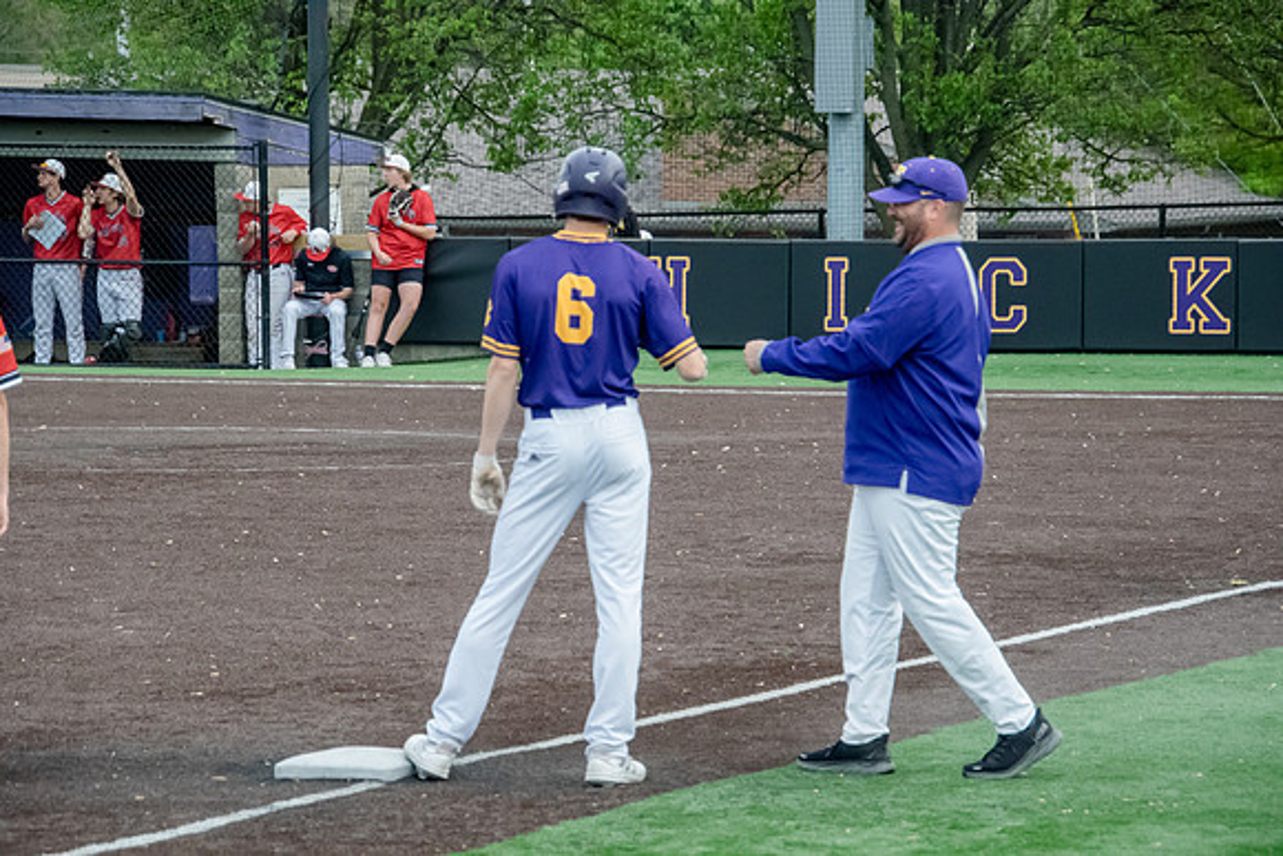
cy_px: 428
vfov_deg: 6.8
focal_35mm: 202
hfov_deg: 10.2
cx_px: 642
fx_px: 7218
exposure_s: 1/2000
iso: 4000
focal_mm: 135
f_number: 5.6
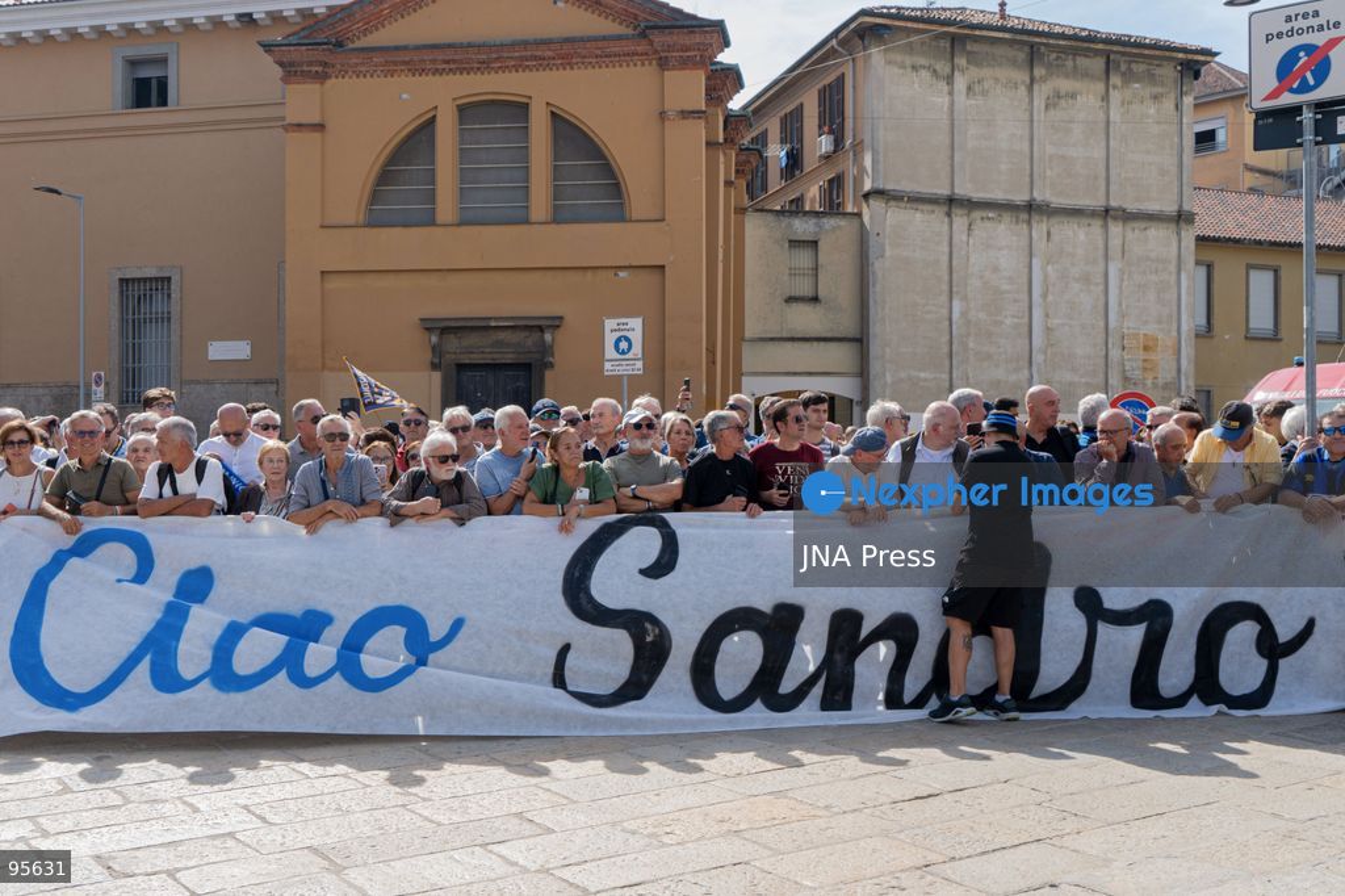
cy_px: 448
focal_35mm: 37
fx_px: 1382
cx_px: 672
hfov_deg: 51.9
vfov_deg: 35.9
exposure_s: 1/320
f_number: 8
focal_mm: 37
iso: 400
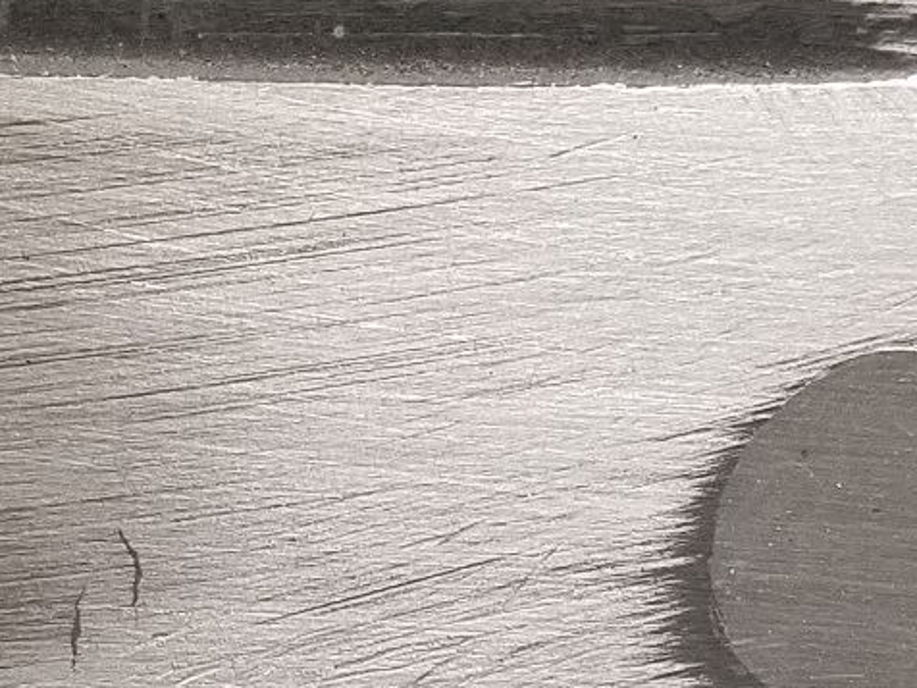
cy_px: 754
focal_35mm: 86
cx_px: 342
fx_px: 2278
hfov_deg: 22.7
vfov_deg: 16.6
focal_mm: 4.2
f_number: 1.7
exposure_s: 1/40
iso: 160
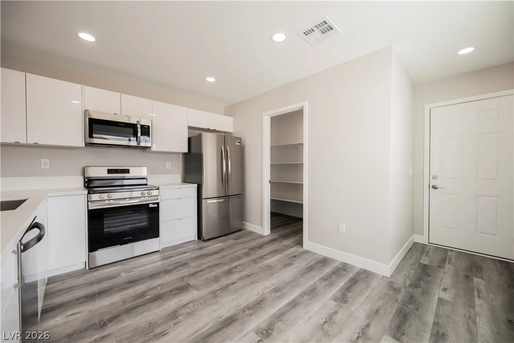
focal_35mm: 14
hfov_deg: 104.2
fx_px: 200
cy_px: 172
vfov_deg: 81.2
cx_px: 257
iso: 400
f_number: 5.6
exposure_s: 1/80
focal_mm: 14
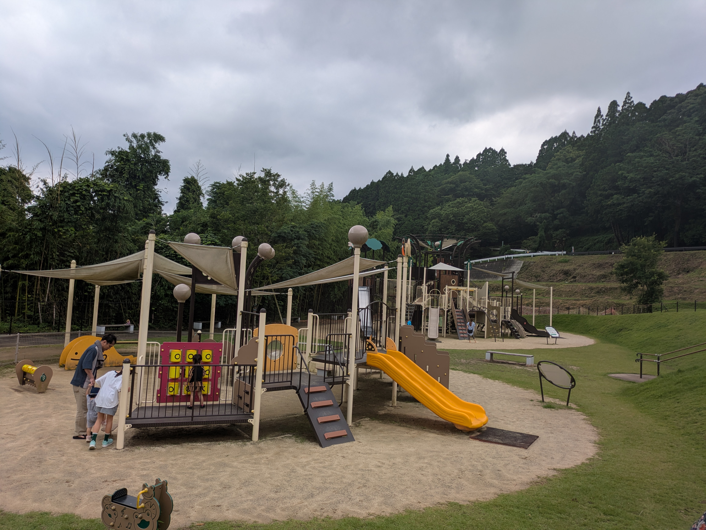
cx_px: 353
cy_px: 265
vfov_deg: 54.9
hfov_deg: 69.4
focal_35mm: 25
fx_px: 510
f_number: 1.89
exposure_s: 1/1045
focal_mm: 5.43
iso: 50
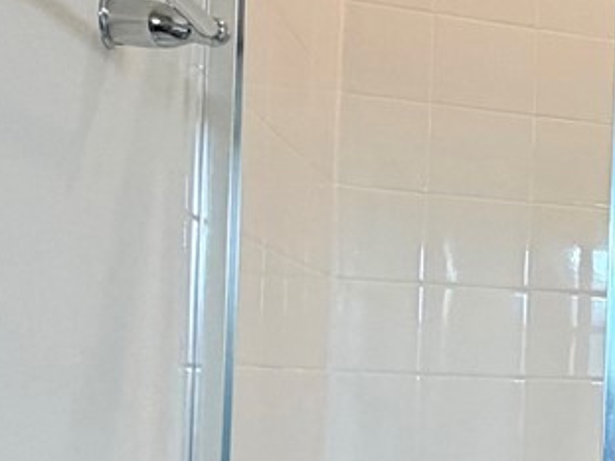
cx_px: 1254
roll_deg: -1.7
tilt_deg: +0.7
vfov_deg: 20.2
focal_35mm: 72
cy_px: 380
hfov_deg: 17.9
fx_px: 1279
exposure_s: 1/120
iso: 125
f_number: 2.2
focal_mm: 2.22
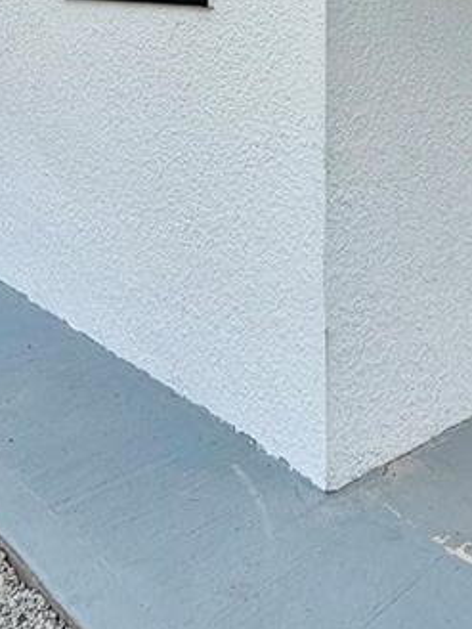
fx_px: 927
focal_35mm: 51
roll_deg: +1.1
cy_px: -23
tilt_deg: -1.6
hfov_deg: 28.0
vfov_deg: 33.7
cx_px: 371
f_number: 2.2
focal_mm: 2.22
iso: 25
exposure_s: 1/770
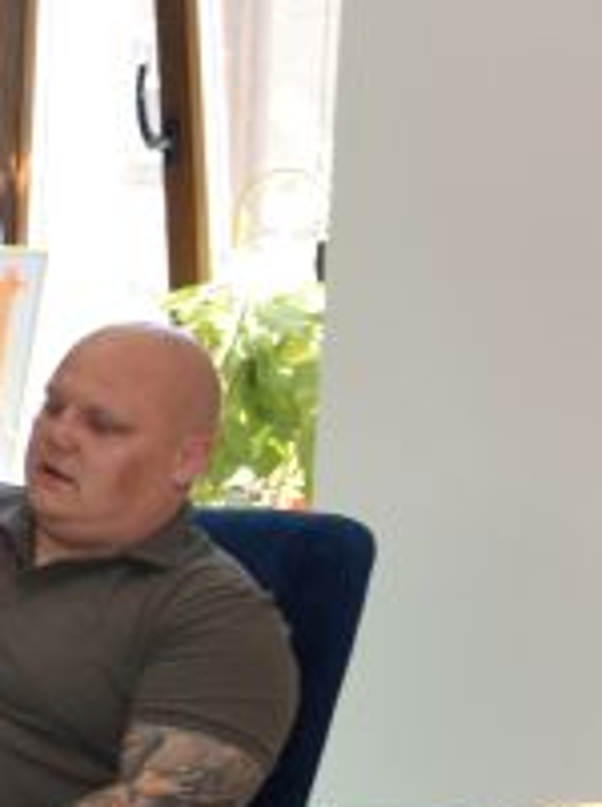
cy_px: 496
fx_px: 3768
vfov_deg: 12.2
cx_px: -851
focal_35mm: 162
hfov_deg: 8.4
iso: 560
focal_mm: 22
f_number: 5.6
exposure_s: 1/125
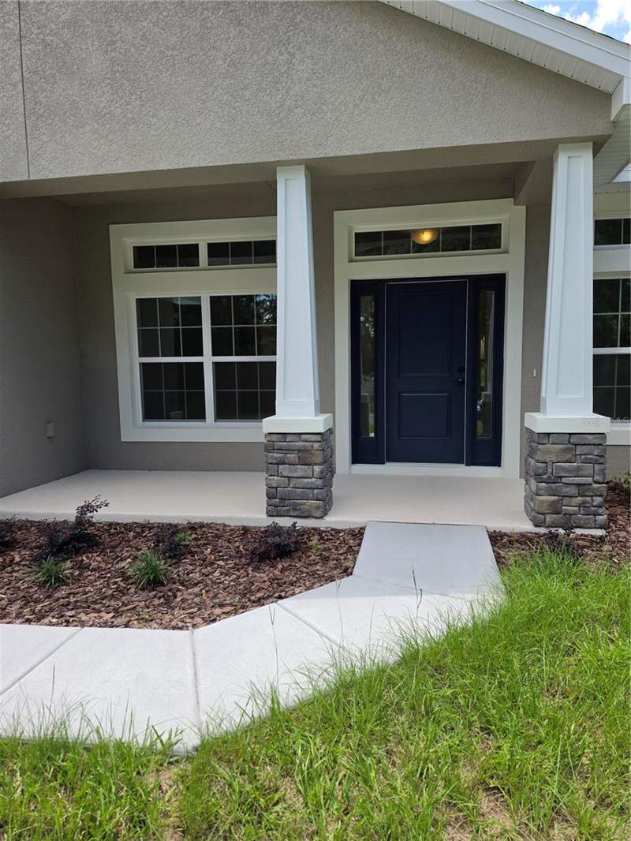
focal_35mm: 23
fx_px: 559
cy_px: 420
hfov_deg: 58.9
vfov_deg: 73.9
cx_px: 316
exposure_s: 1/3026
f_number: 1.4
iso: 64
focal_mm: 6.5
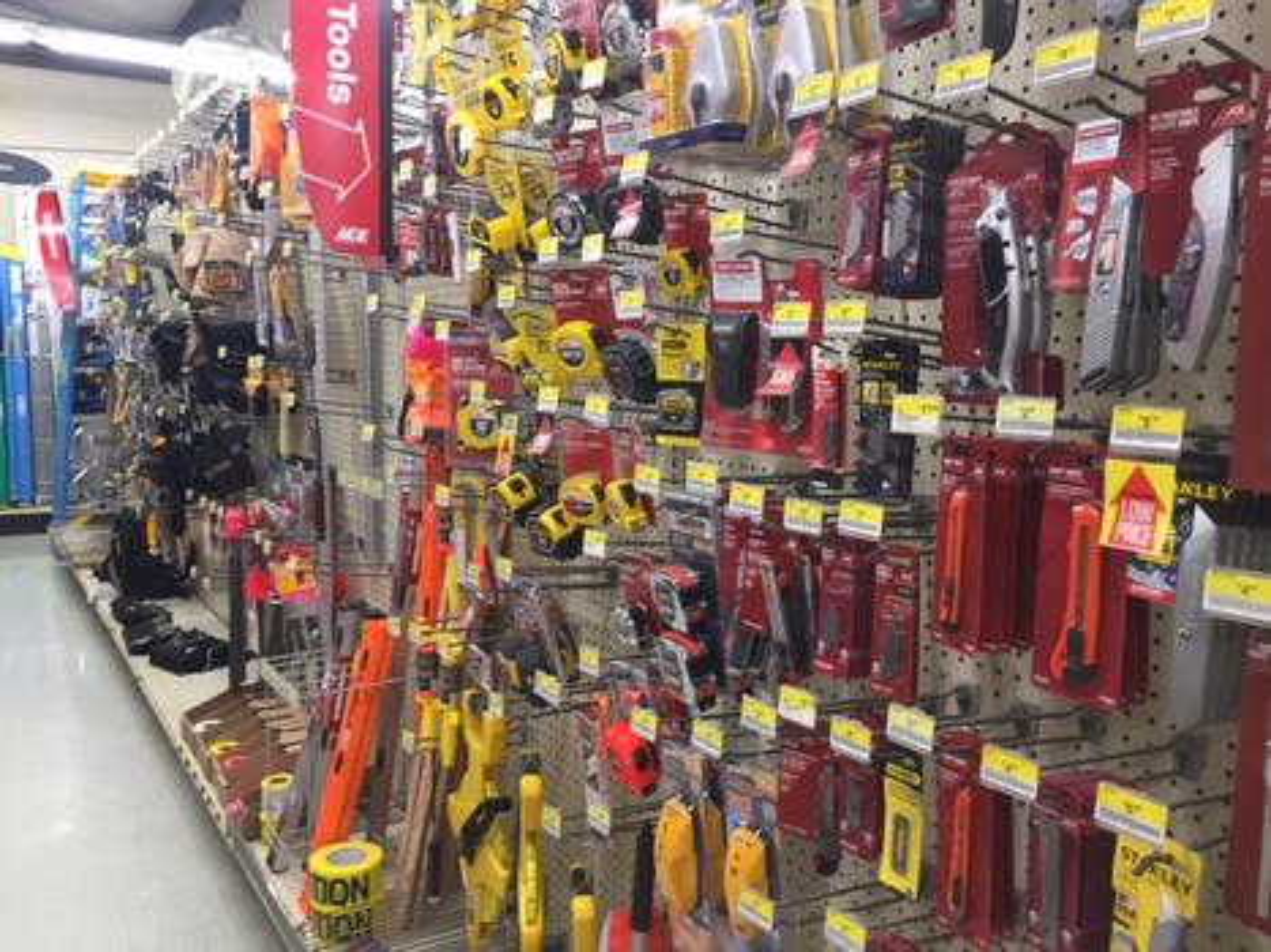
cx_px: 636
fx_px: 1065
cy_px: 476
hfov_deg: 61.7
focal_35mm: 29
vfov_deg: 48.2
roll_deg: -1.7
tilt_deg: -6.1
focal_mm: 4.15
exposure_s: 1/30
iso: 80
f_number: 2.2
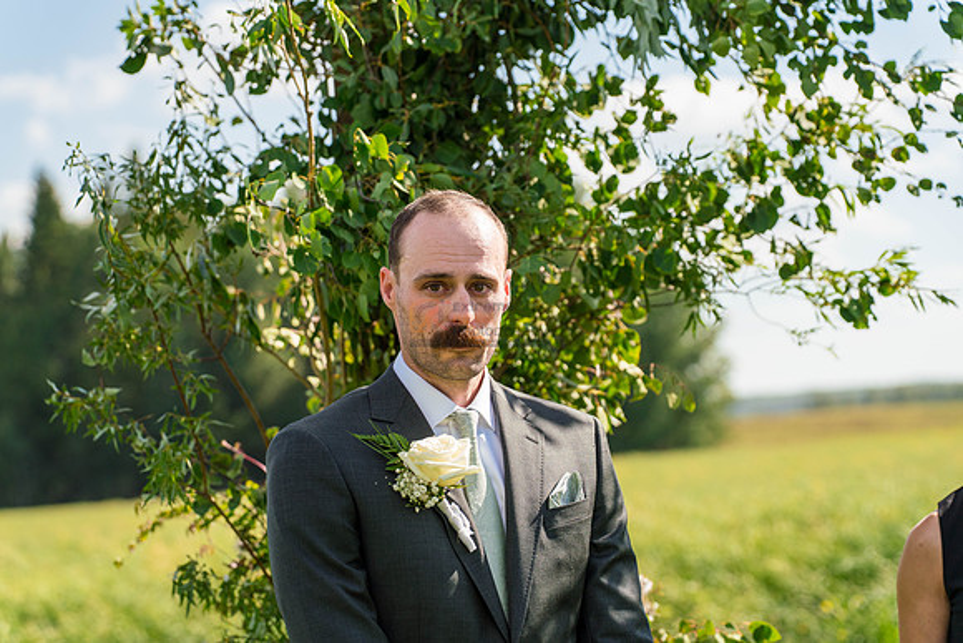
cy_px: 322
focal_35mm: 99
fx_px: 2649
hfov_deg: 20.6
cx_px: 482
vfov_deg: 13.8
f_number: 4
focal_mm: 99
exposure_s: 1/2500
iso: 400
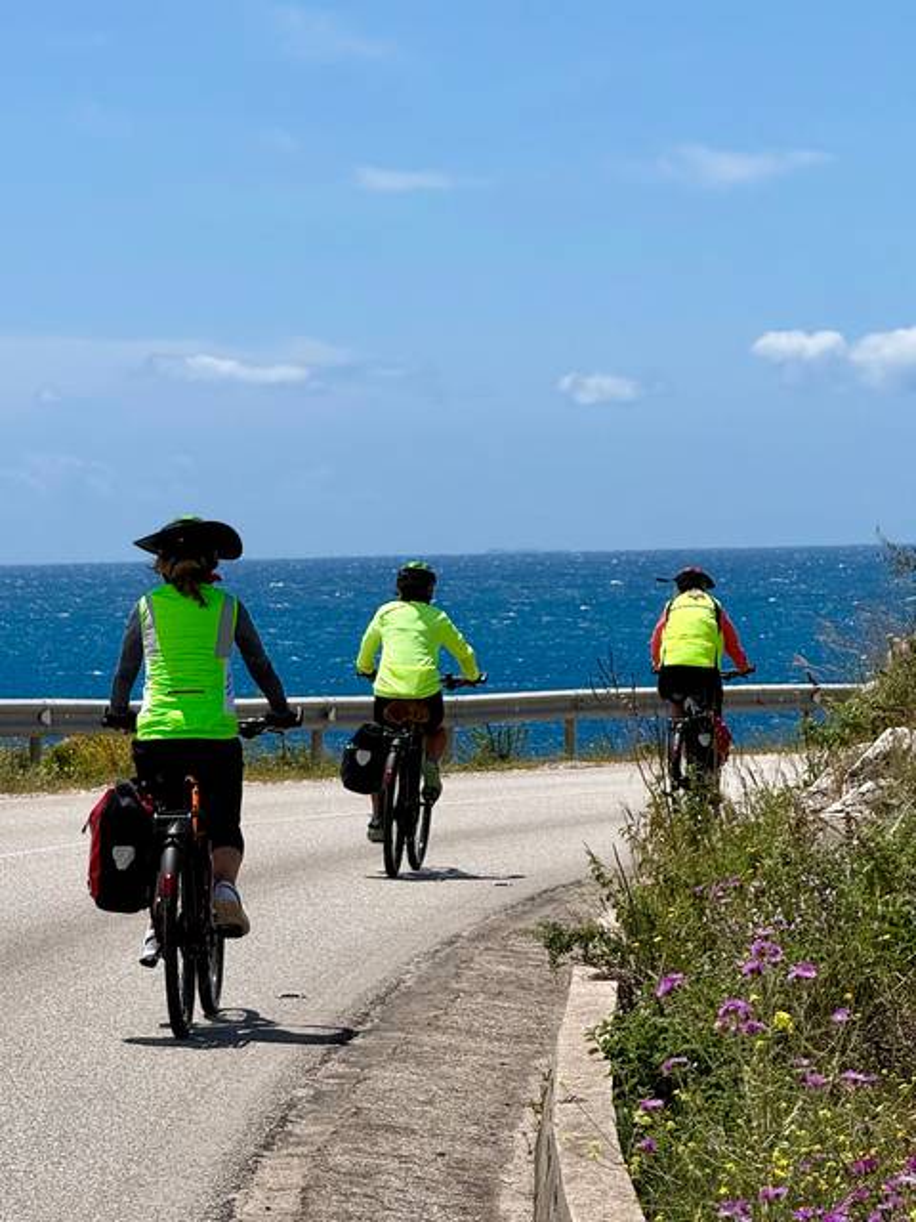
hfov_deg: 12.3
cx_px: 458
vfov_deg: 16.4
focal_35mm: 120
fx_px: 4234
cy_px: 611
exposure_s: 1/3195
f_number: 2.8
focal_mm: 15.66
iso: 64
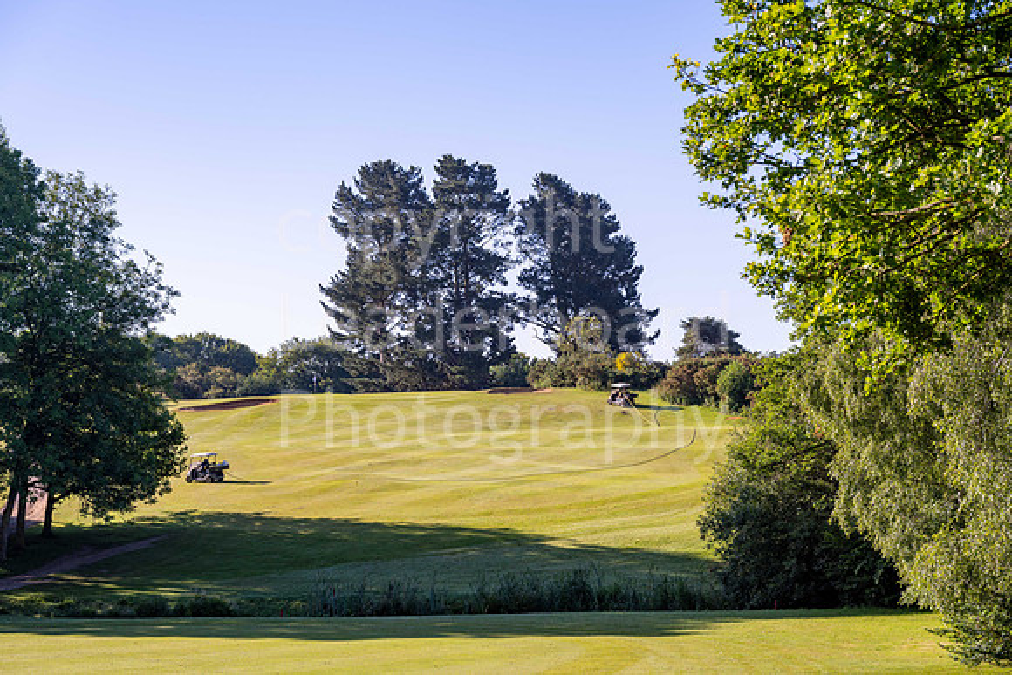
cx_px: 506
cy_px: 338
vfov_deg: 23.0
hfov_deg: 33.9
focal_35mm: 59
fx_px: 1659
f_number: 5.6
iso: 125
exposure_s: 1/640
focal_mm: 59
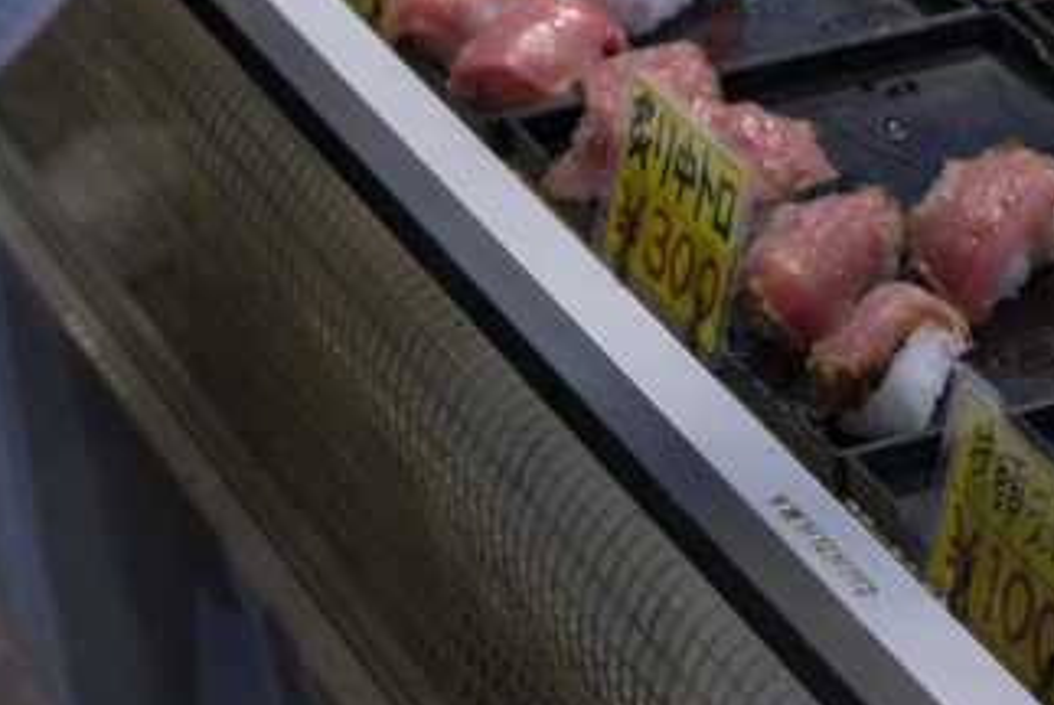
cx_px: 1442
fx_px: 5568
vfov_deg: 7.2
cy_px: 31
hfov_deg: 10.5
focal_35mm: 190
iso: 200
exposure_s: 1/60
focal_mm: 60
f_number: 5.6
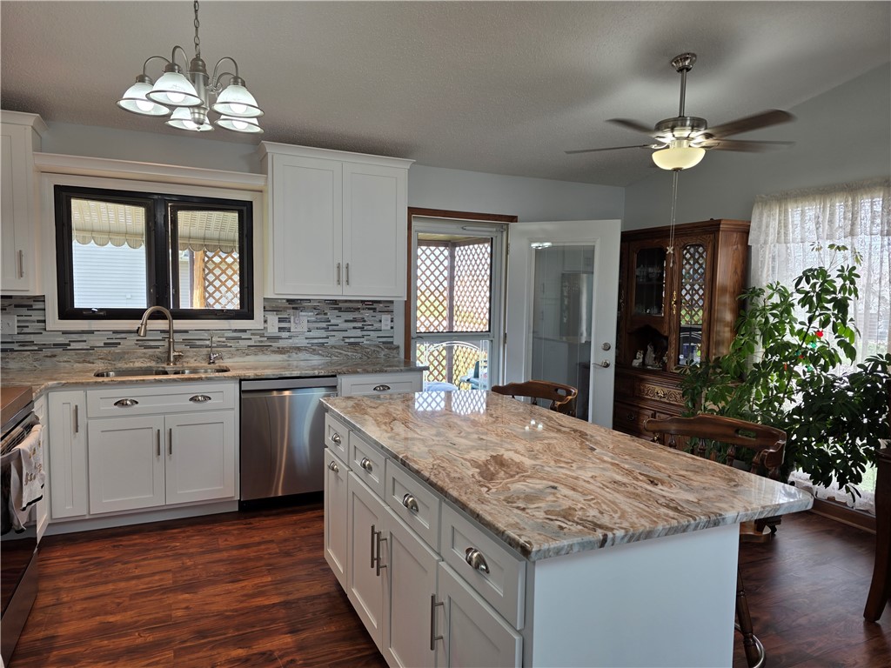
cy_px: 334
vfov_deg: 58.9
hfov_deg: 73.9
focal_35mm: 23
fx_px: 592
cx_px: 446
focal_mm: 6.3
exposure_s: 1/120
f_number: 1.7
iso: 32
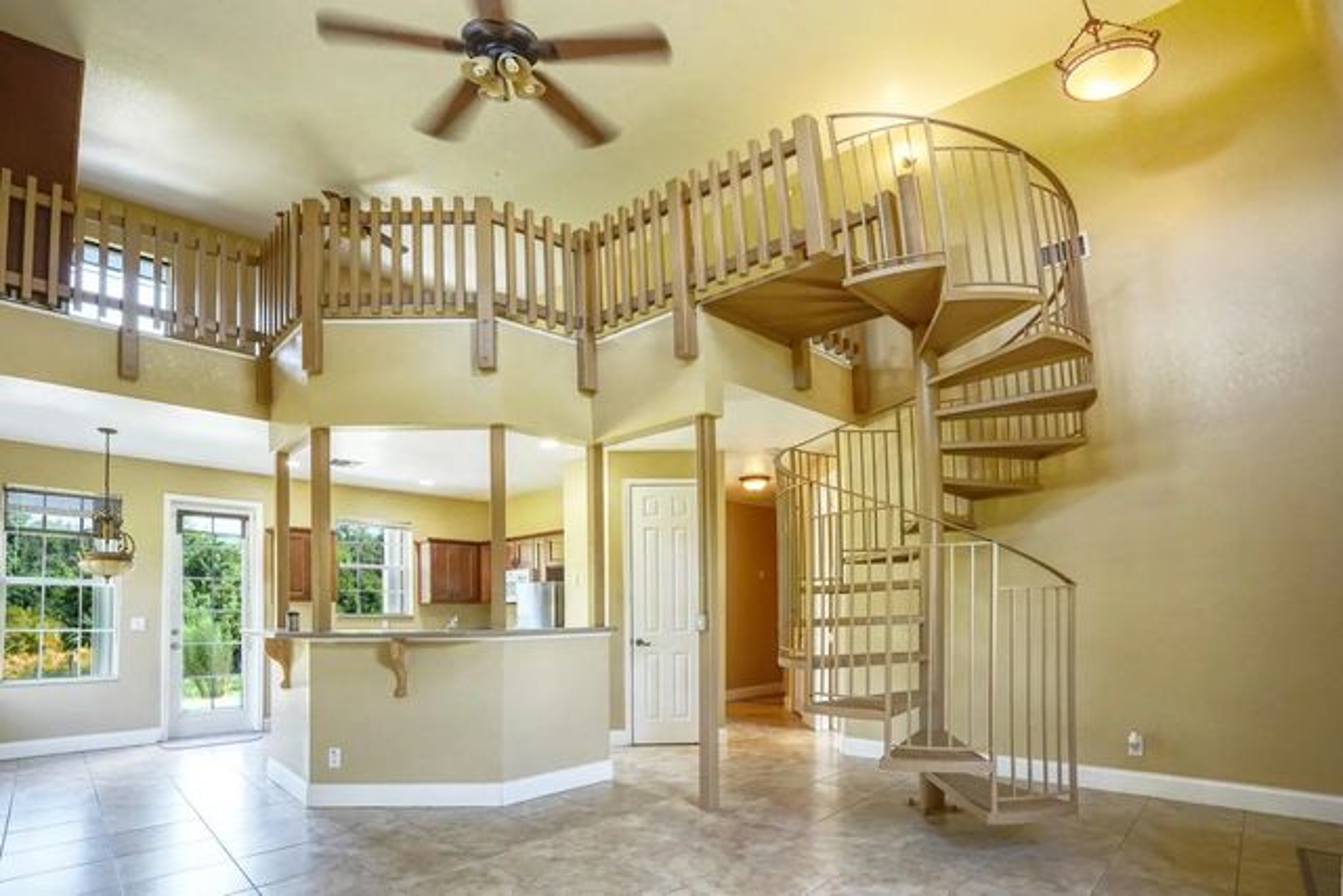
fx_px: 560
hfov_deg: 100.4
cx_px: 672
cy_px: 448
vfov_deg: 77.4
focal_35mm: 15
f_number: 11
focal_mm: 10
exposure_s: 1/30
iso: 2000
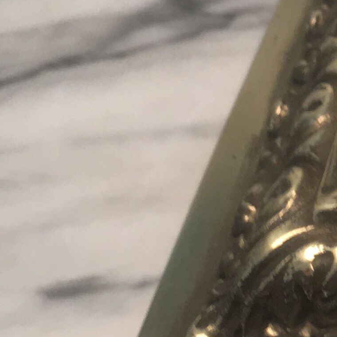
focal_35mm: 136
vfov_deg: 12.8
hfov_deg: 12.1
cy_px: 115
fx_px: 1498
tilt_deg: -37.9
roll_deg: +5.8
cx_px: 553
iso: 64
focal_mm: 4.15
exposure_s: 1/33
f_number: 2.2
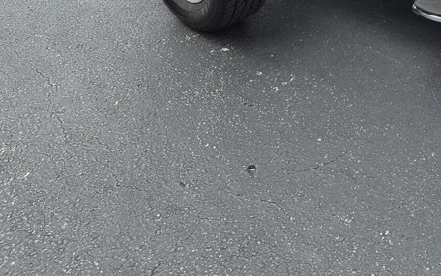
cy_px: -104
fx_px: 685
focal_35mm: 57
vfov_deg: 20.4
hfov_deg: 31.8
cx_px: 480
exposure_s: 1/2064
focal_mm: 5.4
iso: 80
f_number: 1.8
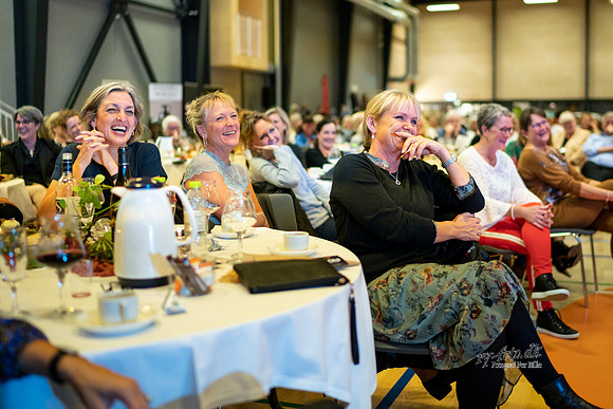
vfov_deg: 32.1
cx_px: 364
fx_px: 709
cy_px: 166
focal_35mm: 42
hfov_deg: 46.5
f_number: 1.4
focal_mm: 35
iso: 3200
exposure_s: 1/200
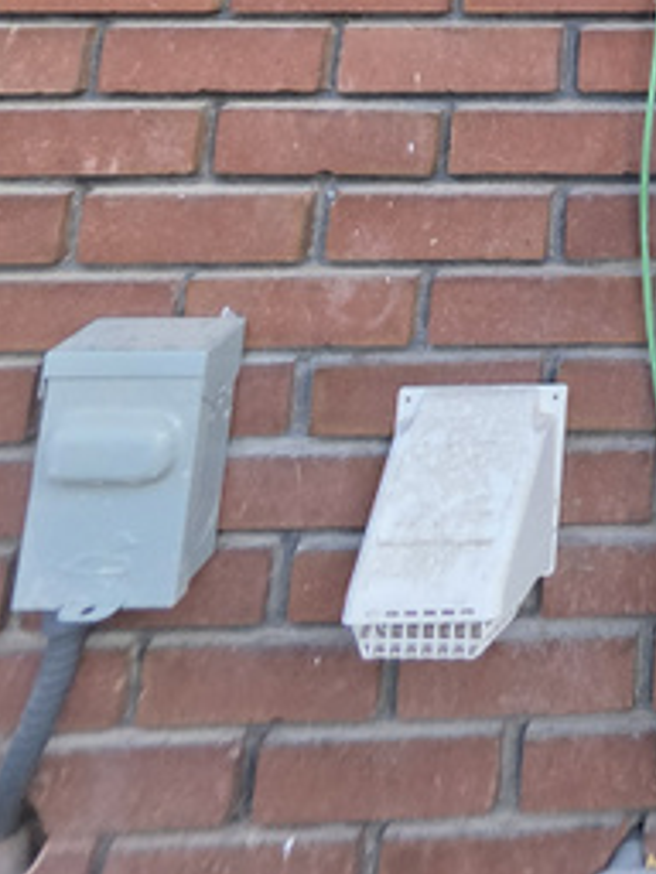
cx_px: 977
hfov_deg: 26.7
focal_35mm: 39
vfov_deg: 29.3
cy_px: -434
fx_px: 985
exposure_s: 1/359
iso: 400
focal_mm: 2.2
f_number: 1.9
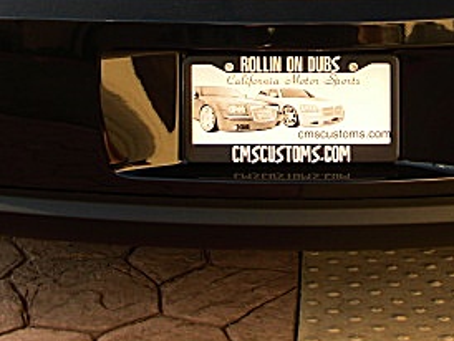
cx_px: 305
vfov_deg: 17.0
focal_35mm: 84
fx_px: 1103
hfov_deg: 23.2
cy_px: -41
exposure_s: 1/125
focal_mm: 6.3
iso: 50
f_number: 2.8
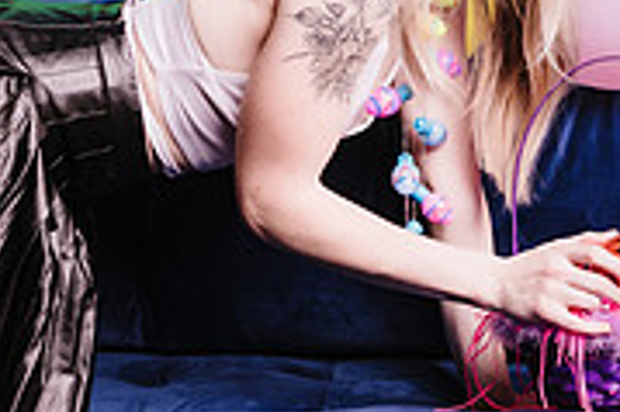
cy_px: 41
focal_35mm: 124
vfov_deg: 11.0
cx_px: 449
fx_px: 2134
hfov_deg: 16.5
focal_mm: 34
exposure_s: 1/160
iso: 64
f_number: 4.5
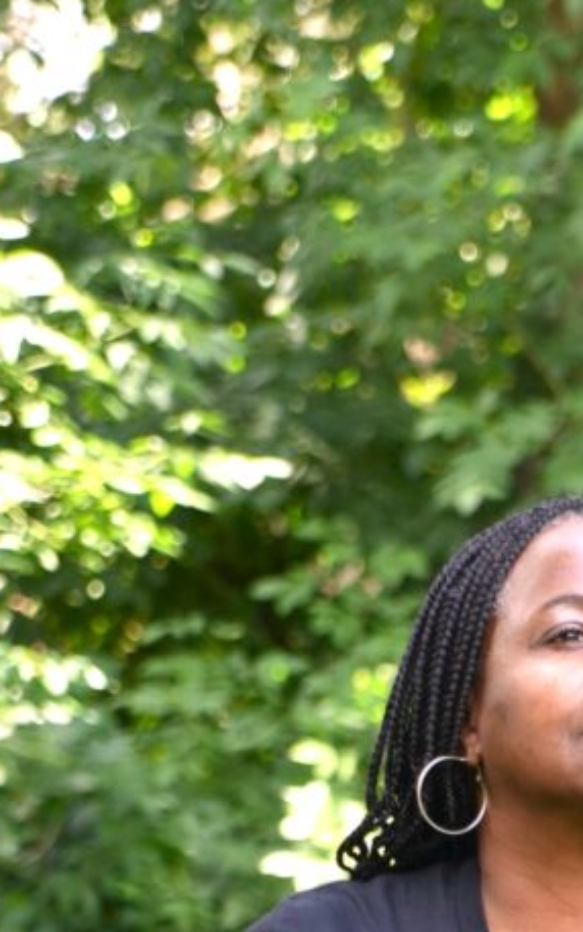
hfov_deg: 5.1
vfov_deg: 8.1
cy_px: 965
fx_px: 6505
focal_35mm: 256
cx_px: 532
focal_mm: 75
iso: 320
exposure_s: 1/320
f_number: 4.5
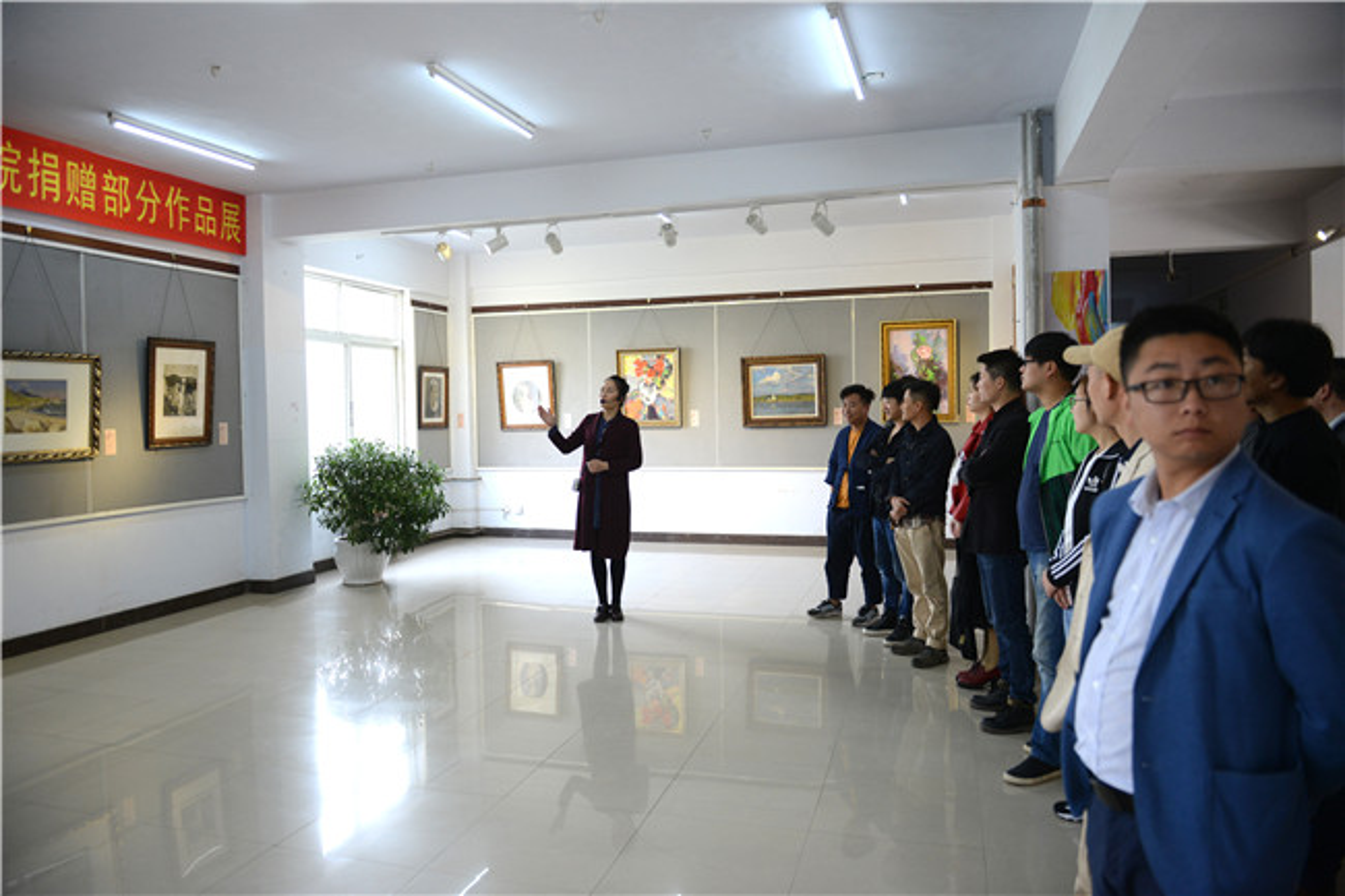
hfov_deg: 73.8
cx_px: 672
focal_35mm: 24
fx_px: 896
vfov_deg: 53.1
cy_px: 448
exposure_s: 1/250
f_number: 2.8
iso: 800
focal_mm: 24
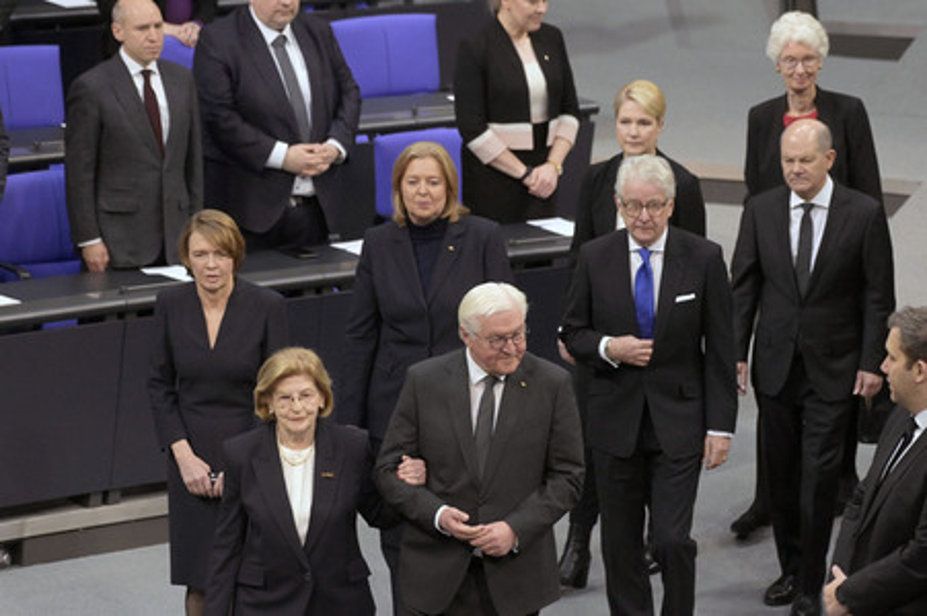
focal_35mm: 220
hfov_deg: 9.4
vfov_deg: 6.2
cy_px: 308
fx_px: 5661
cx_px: 464
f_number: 5.6
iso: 12800
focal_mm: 220
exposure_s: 1/320
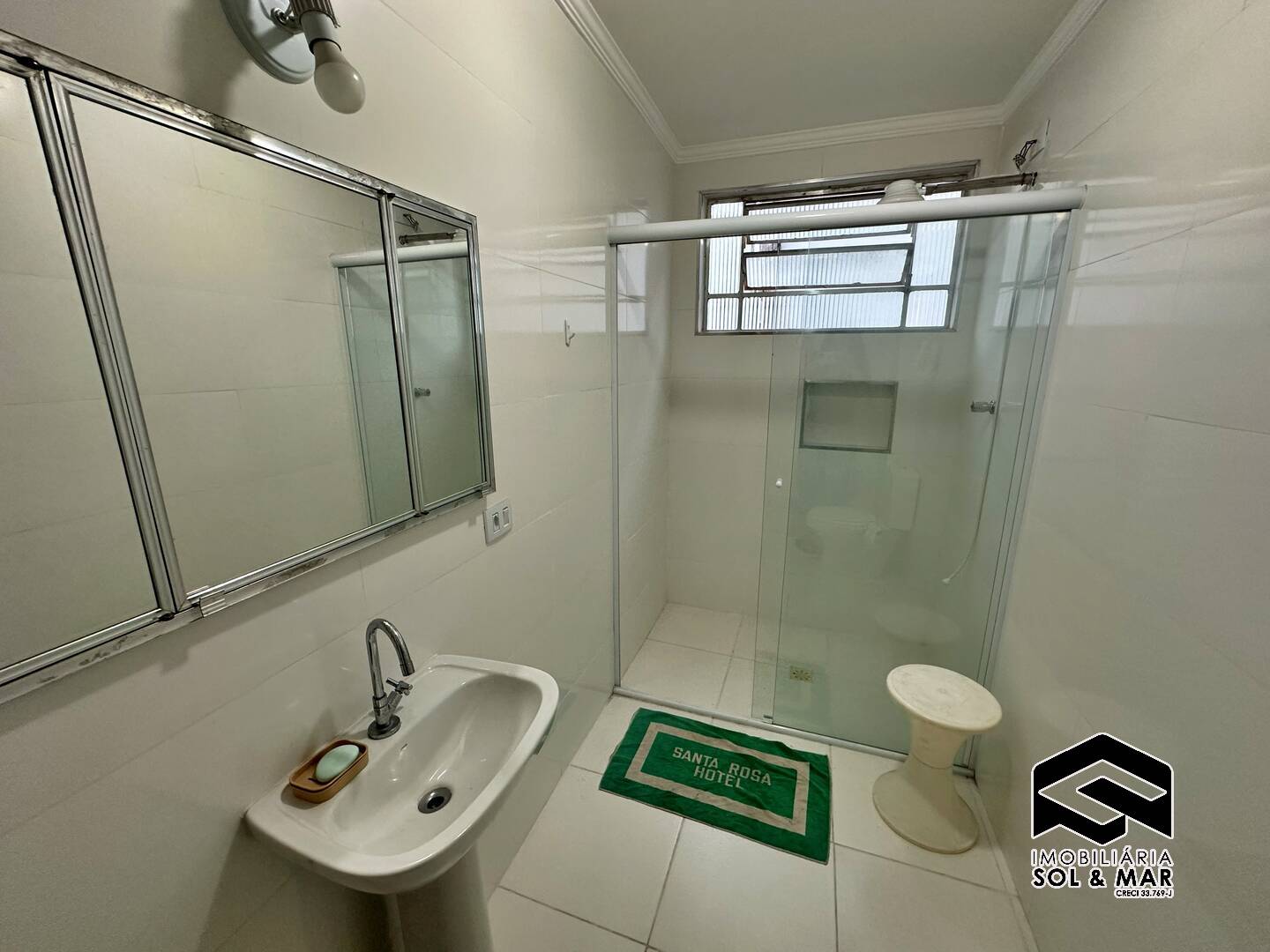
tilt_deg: -13.4
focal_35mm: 14
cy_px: 476
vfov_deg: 85.7
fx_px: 514
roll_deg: +0.0
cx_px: 635
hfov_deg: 102.1
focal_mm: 2.22
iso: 200
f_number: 2.2
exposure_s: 1/120
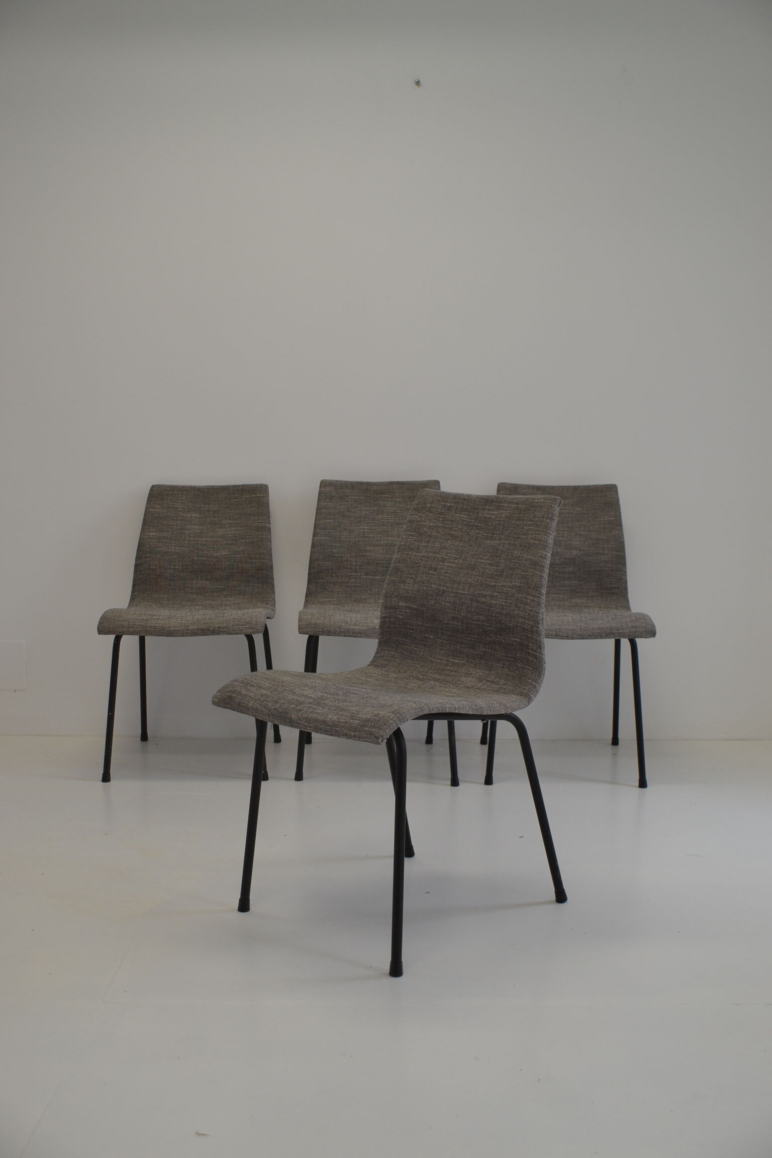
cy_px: 579
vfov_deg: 53.1
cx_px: 386
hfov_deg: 36.9
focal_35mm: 36
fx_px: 1158
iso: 400
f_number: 5
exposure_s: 1/100
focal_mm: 24
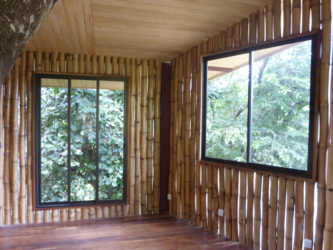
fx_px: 240
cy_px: 125
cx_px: 166
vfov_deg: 54.9
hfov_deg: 69.4
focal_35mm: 25
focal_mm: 4.3
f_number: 3.3
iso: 400
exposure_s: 1/20
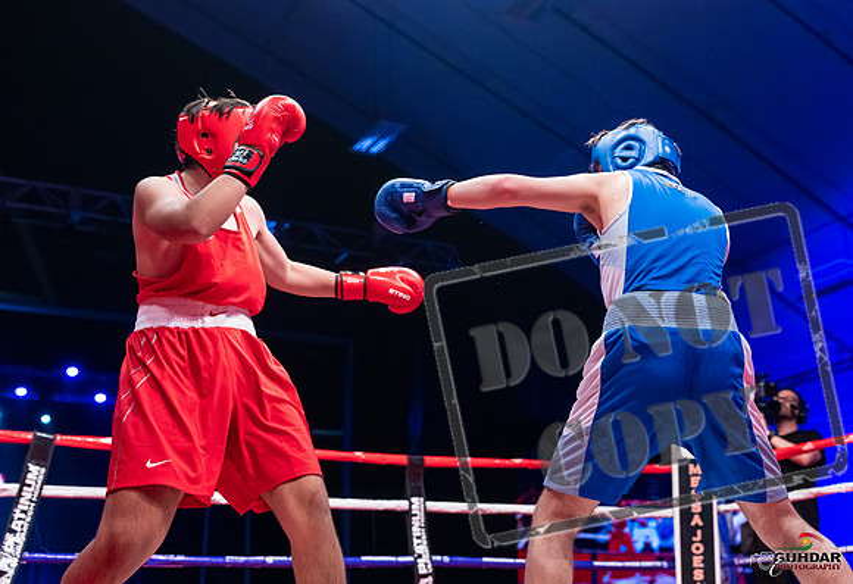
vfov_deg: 27.0
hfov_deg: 38.6
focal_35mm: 51
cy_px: 238
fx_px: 1213
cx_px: 520
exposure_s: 1/800
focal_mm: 42
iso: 3200
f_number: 2.8
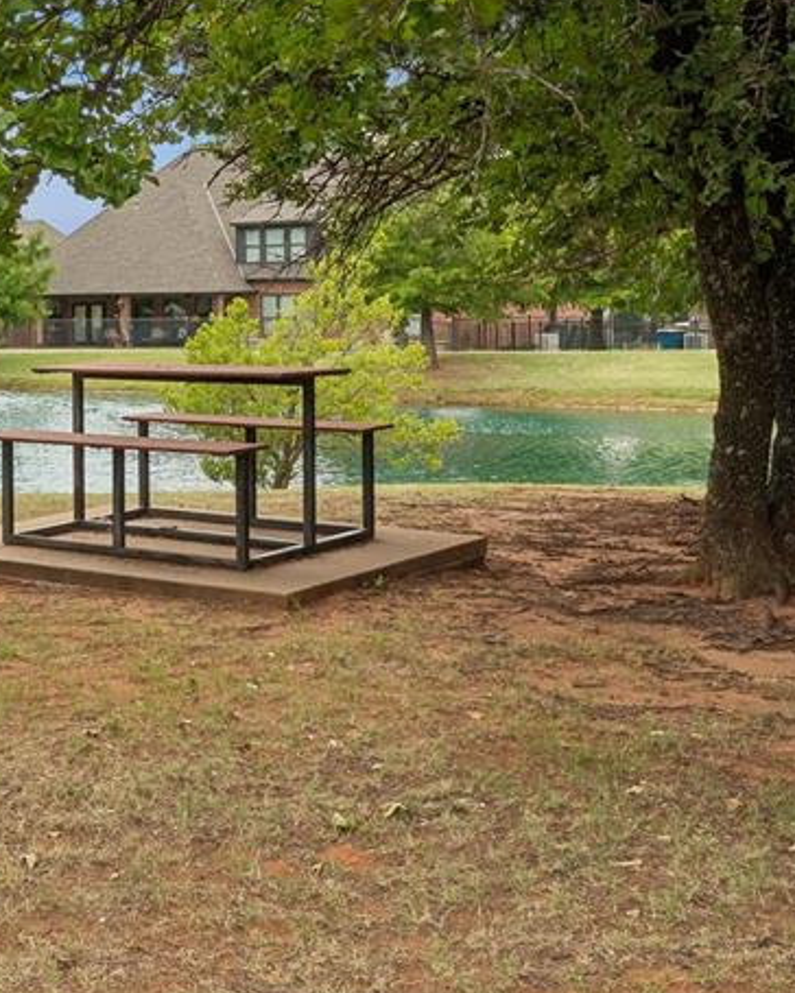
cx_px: -278
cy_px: 295
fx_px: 1723
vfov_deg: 31.8
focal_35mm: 59
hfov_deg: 22.7
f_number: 8
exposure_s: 1/400
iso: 200
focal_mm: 18.5
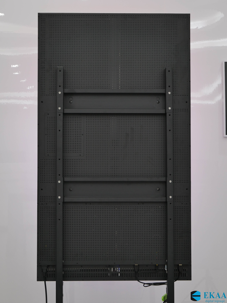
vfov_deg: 24.4
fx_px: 699
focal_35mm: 80
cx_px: 114
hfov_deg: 18.4
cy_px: 152
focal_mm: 40
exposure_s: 1/30
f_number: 5.6
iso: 400
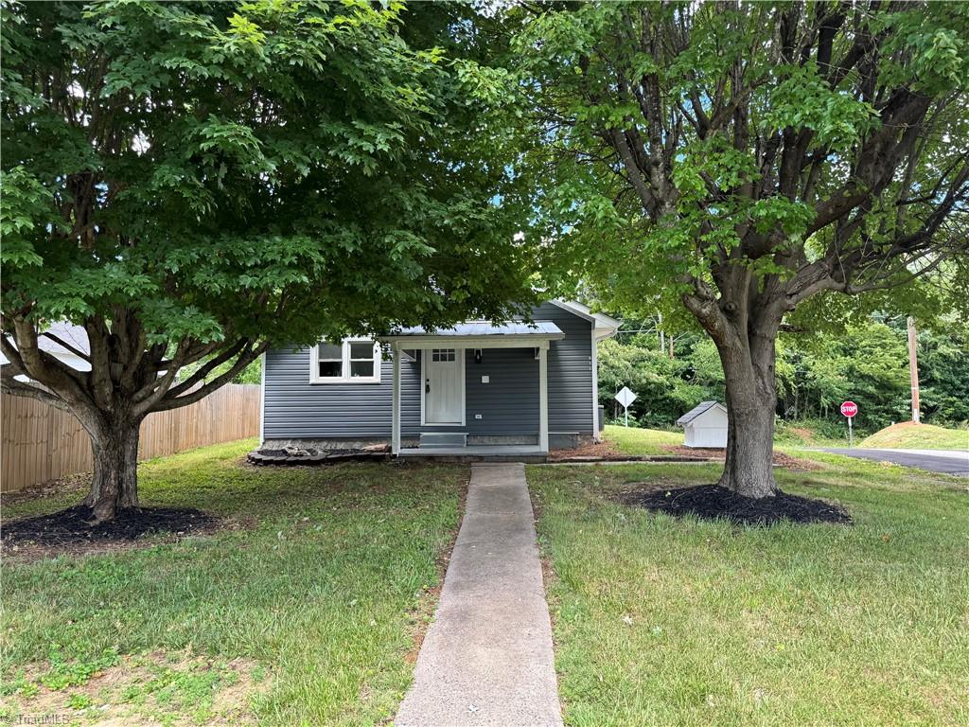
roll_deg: +0.3
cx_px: 484
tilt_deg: +4.7
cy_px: 364
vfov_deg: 56.8
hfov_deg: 71.6
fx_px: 672
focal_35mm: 24
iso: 80
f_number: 1.78
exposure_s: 1/368
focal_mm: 6.76
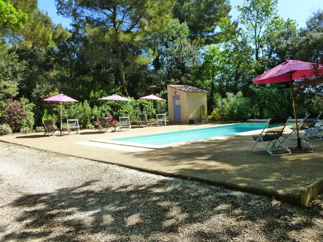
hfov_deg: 63.4
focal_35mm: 28
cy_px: 121
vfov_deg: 49.7
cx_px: 162
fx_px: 261
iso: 250
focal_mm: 5
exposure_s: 1/500
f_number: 3.3
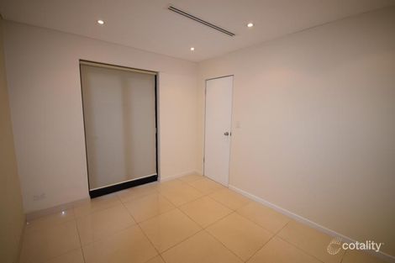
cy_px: 132
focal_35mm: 15
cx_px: 198
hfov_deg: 100.4
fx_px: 165
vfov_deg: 77.3
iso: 800
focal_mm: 10
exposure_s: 1/80
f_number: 4.5
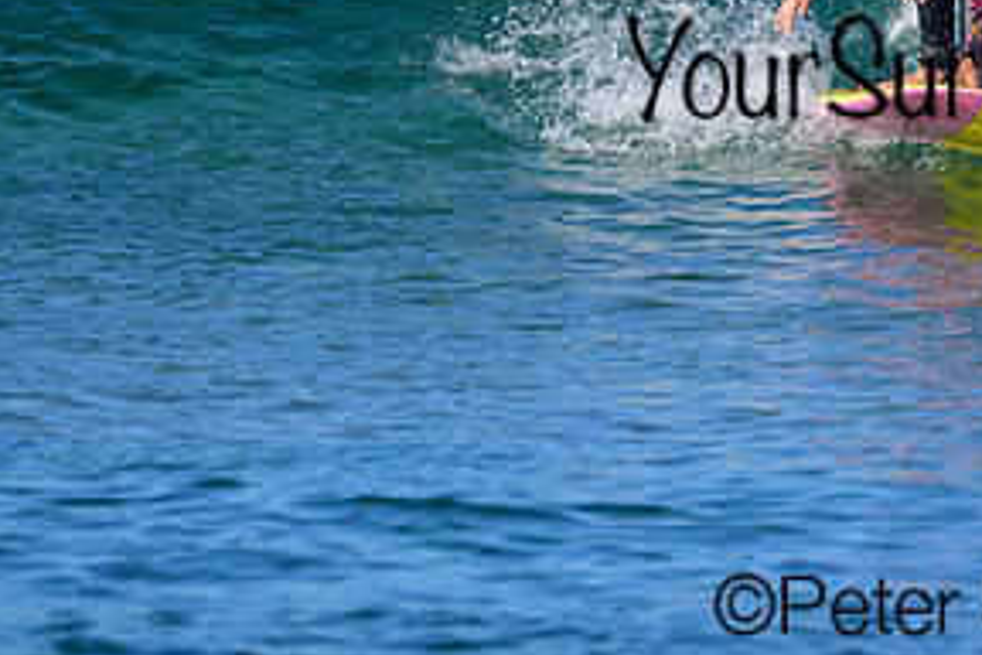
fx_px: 27930
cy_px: -81
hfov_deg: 2.0
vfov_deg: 1.3
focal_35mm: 1024
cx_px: 888
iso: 560
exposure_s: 1/1600
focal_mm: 370
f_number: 7.1
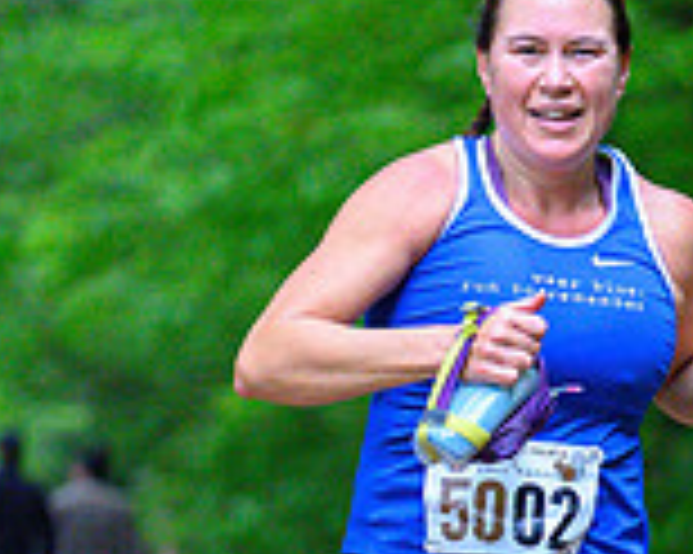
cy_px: 722
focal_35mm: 446
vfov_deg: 3.5
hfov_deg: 4.3
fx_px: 9142
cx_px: 986
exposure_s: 1/800
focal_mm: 94
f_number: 2.8
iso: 3600
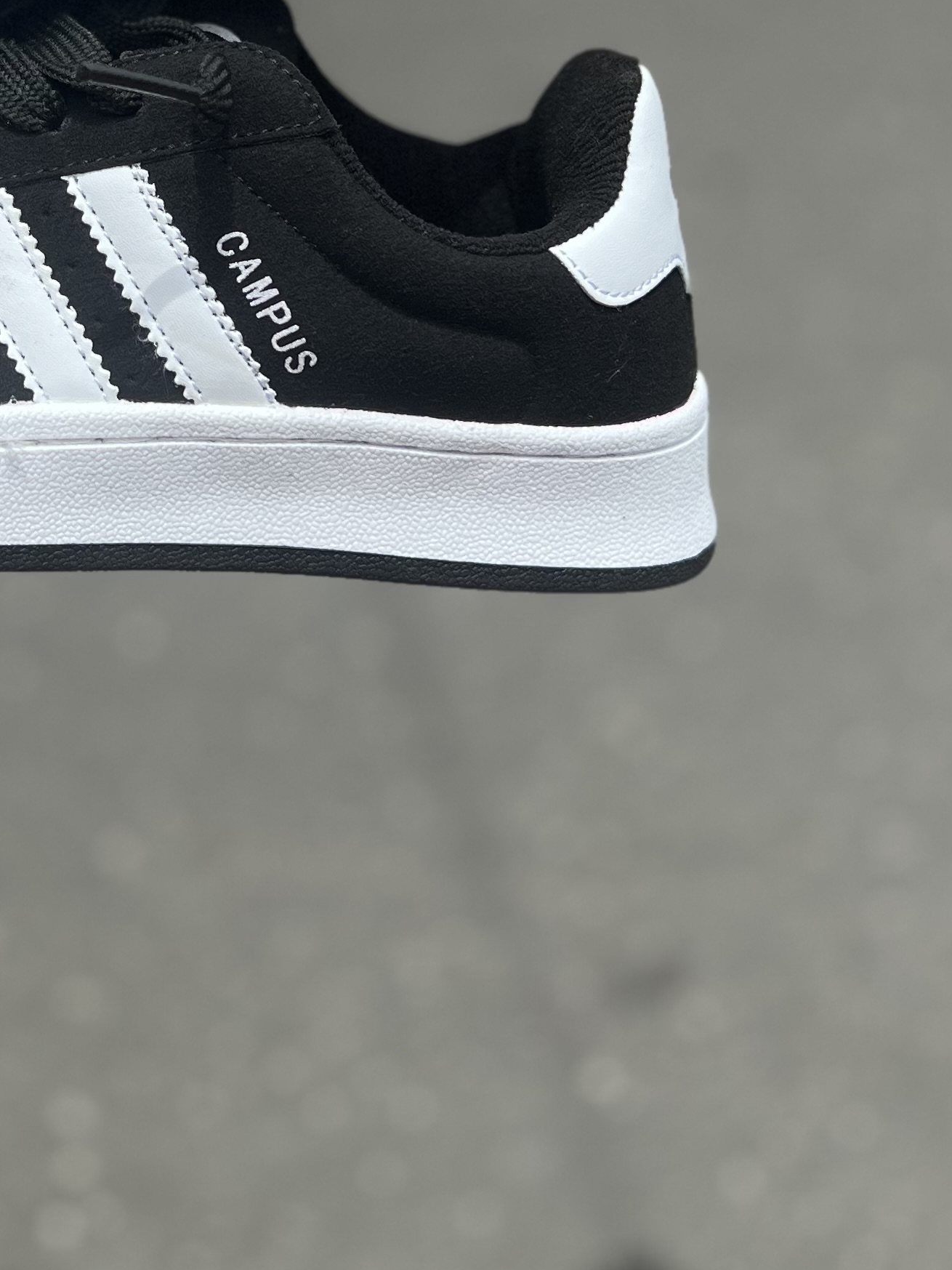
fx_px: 2200
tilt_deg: -37.7
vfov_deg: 30.3
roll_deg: -0.7
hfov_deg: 23.9
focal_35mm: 60
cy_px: 56
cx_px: 134
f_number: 1.5
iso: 50
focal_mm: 5.7
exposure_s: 1/3704
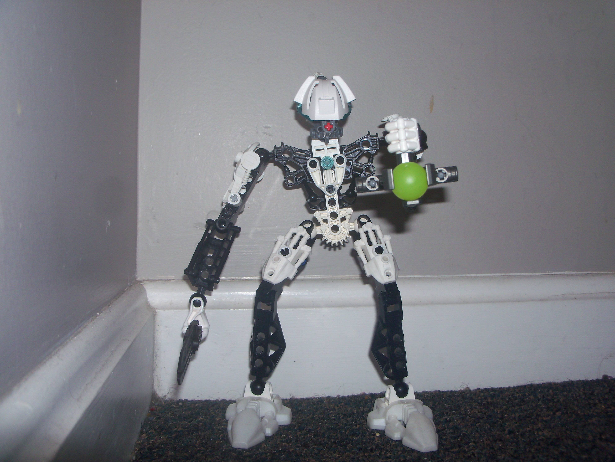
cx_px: 308
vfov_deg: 40.7
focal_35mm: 35
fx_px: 622
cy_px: 231
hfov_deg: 52.6
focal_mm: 6.3
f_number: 3
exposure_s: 1/30
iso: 64
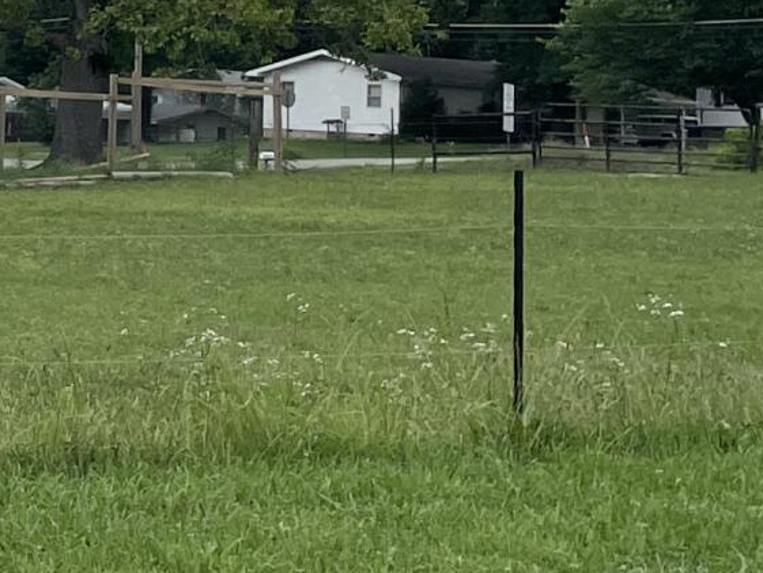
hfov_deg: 12.4
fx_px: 3064
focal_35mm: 139
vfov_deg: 10.5
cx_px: -811
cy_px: -159
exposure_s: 1/3610
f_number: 1.6
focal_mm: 4.2
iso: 32
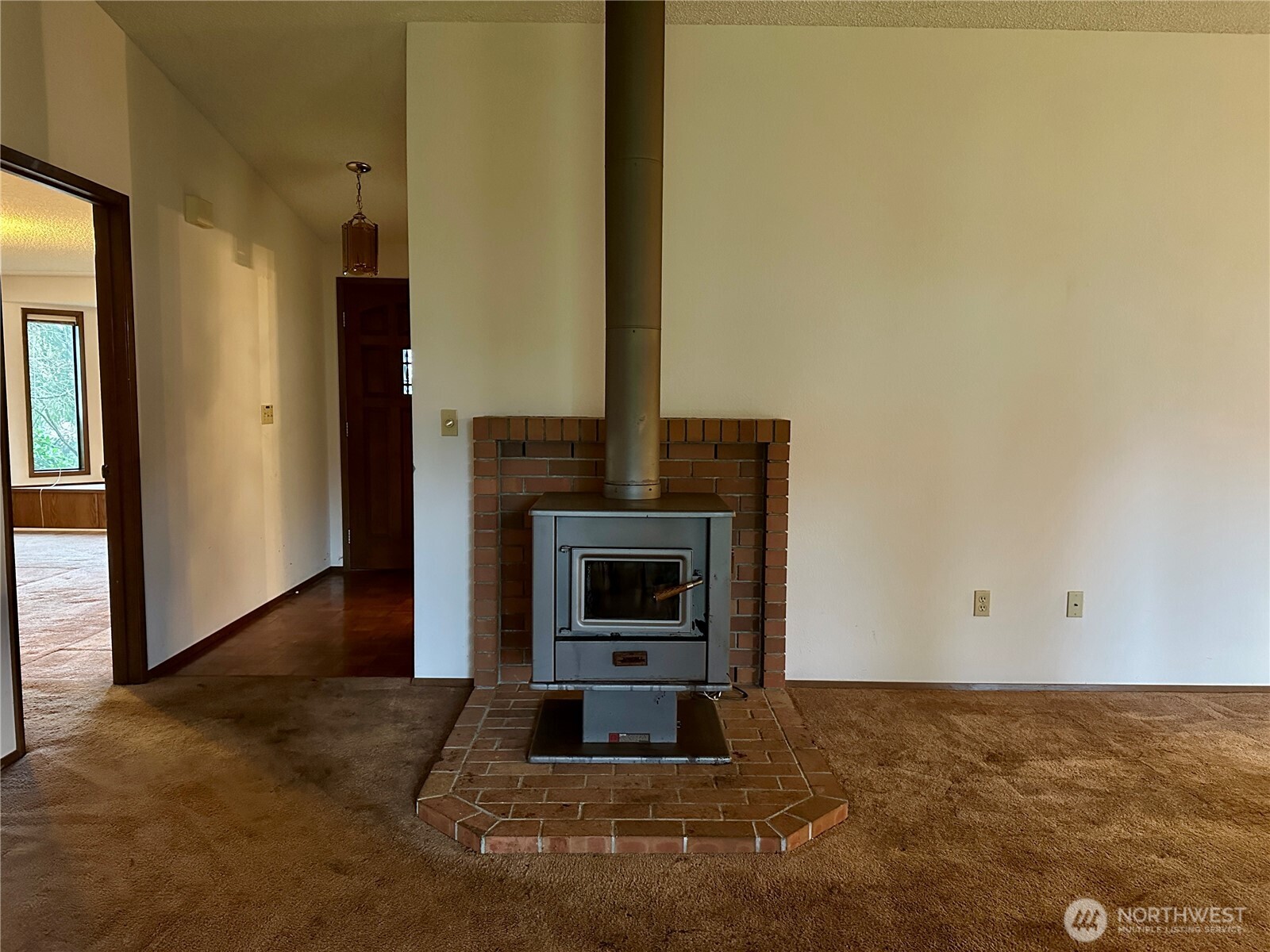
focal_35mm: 24
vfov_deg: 56.8
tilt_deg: -5.5
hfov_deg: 71.6
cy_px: 476
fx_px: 881
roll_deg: -1.0
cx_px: 635
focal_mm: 6.86
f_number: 1.78
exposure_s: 1/30
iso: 800
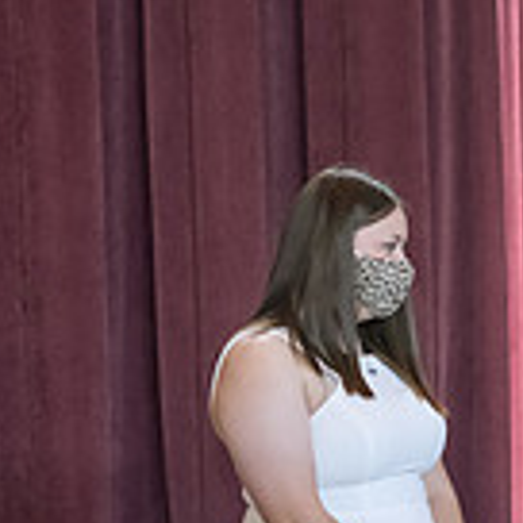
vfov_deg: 10.8
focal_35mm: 160
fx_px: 2735
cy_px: 517
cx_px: 746
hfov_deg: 10.6
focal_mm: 44
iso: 2000
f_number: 3.5
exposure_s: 1/200
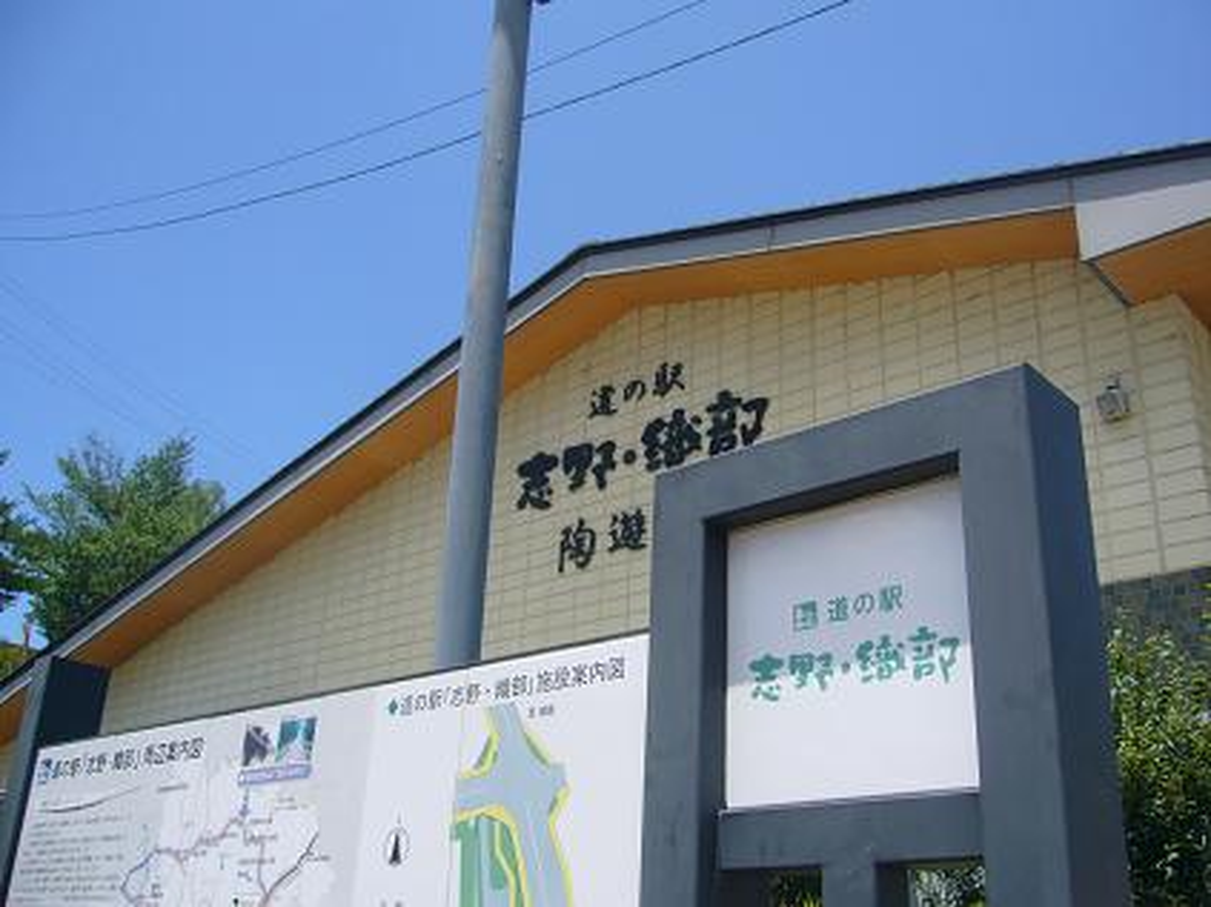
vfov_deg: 40.7
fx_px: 1224
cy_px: 454
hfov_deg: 52.6
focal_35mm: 35
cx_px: 606
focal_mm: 5.8
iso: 80
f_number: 5.6
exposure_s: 1/400
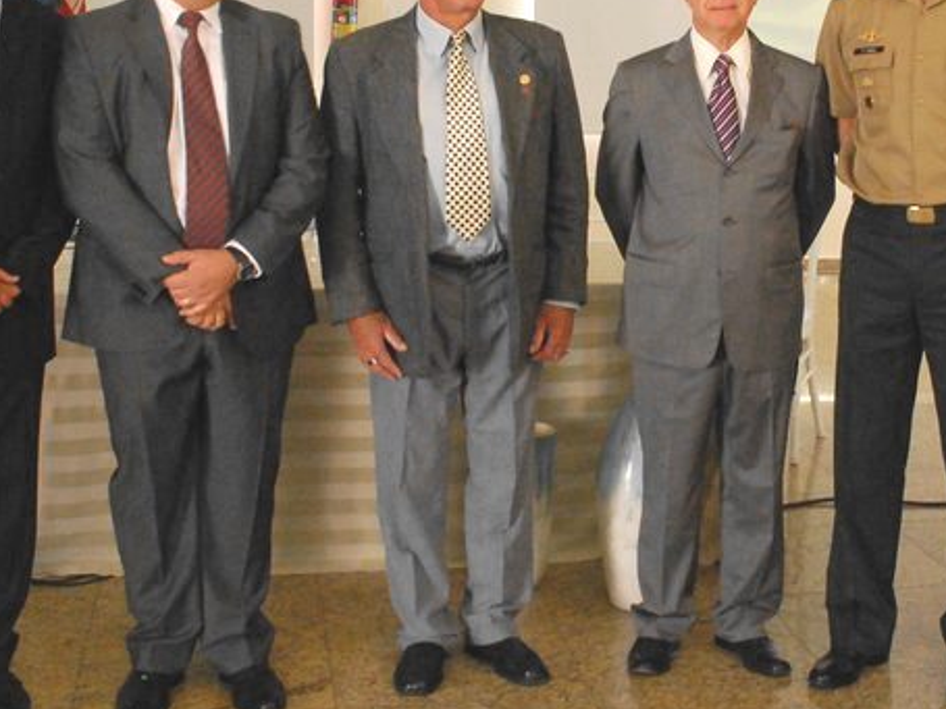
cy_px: 199
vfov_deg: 22.4
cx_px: 624
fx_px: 1776
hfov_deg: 29.6
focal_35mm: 65
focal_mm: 20
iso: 1600
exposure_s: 1/30
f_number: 8
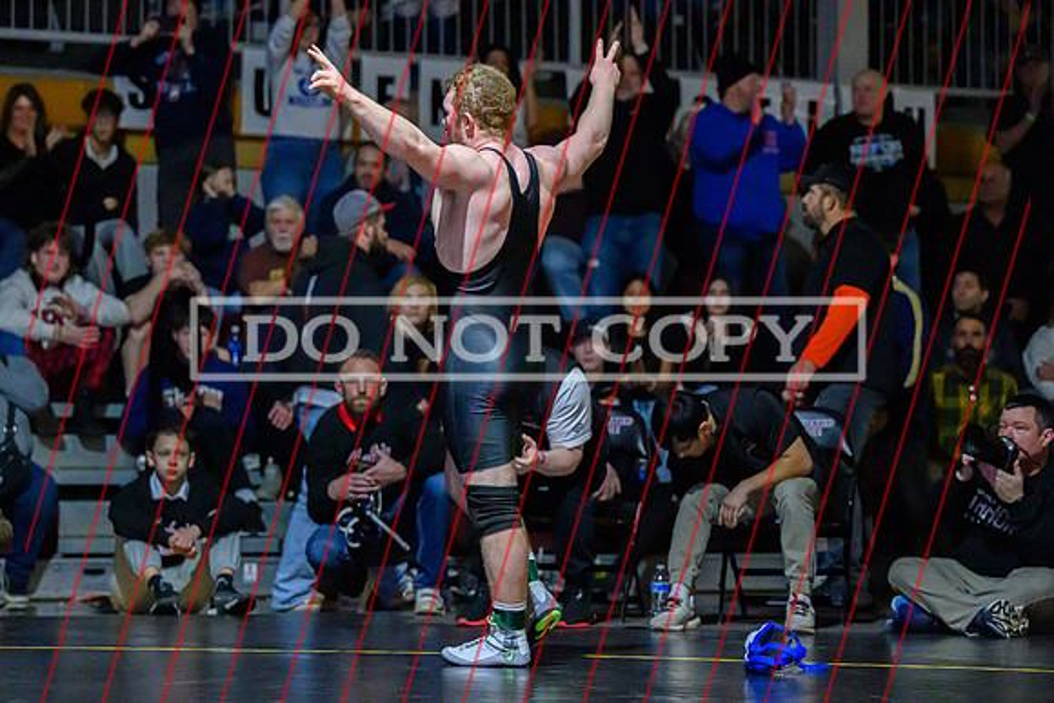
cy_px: 310
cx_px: 426
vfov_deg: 9.8
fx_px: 4085
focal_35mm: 139
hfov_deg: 14.7
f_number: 2.8
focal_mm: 105
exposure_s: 1/640
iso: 16000
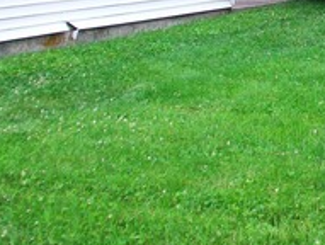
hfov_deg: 17.4
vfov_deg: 13.2
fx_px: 1006
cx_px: 400
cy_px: -111
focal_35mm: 107
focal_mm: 5.7
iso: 64
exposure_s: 1/250
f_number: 2.8
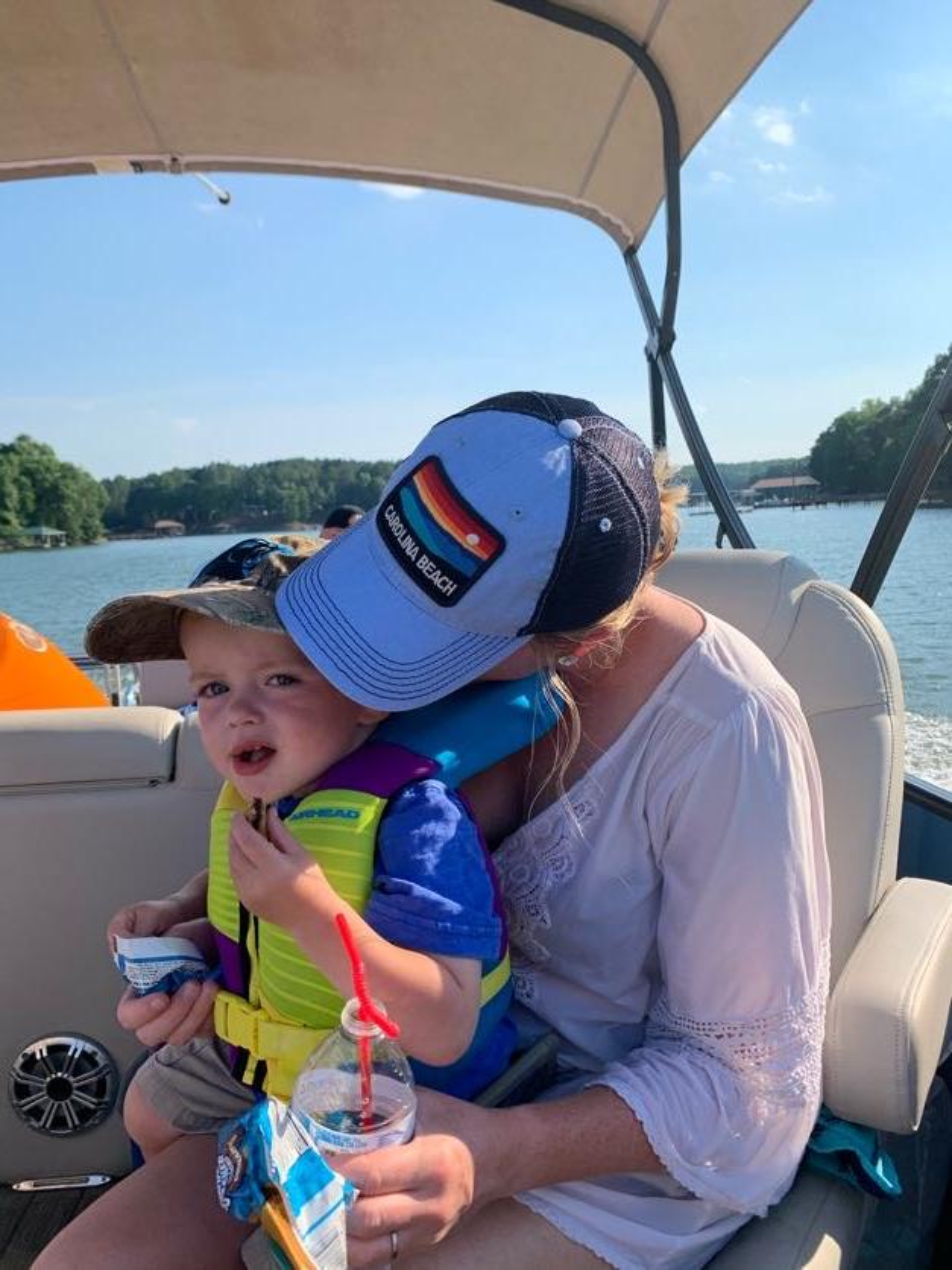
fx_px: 953
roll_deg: +2.5
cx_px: 476
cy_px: 635
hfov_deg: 53.1
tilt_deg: -7.9
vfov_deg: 67.3
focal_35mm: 26
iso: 25
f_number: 1.8
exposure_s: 1/1387
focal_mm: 4.25
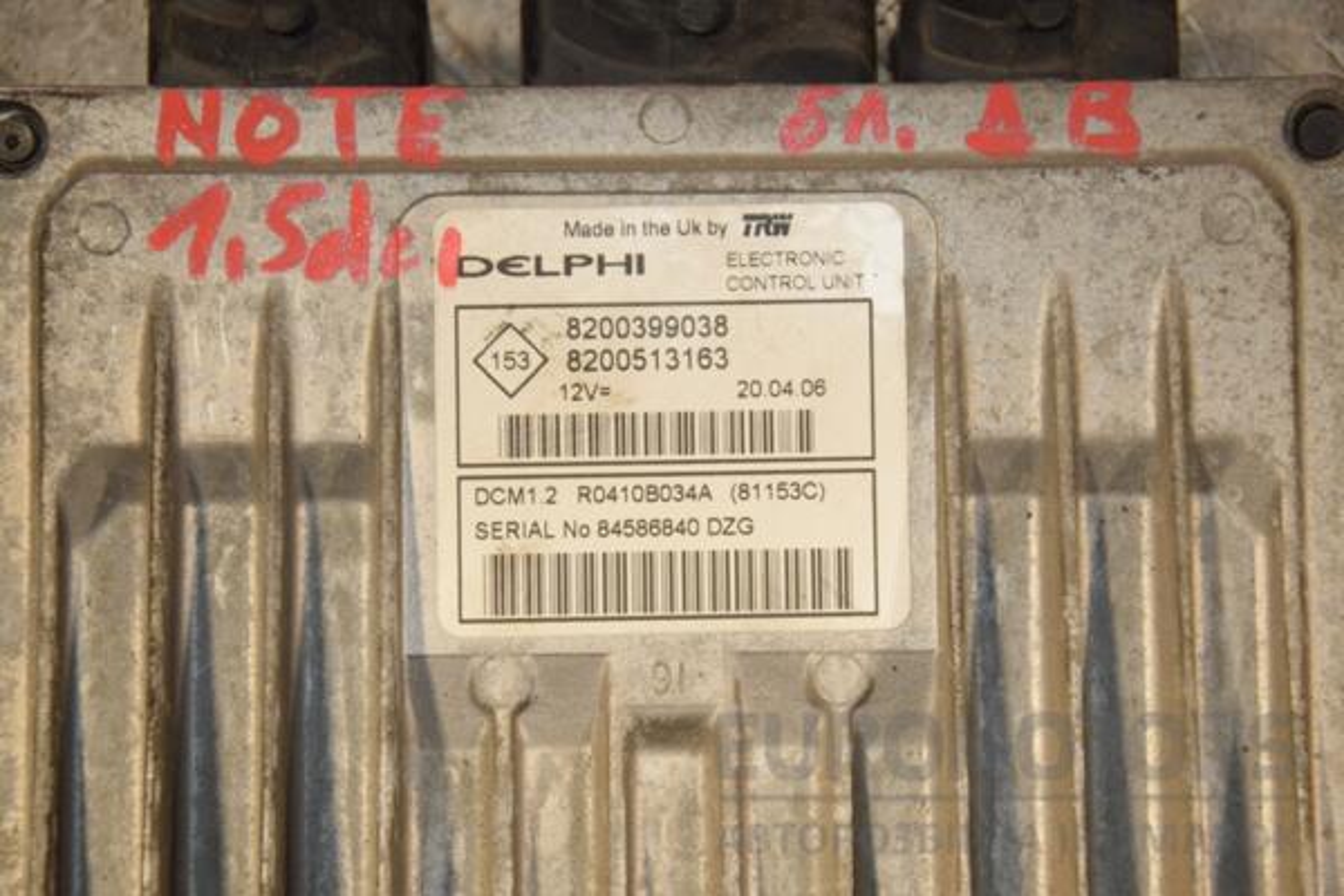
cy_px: 448
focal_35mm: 120
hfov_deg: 17.1
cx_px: 672
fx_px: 4480
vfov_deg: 11.4
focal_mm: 80
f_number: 6.3
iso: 800
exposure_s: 1/200
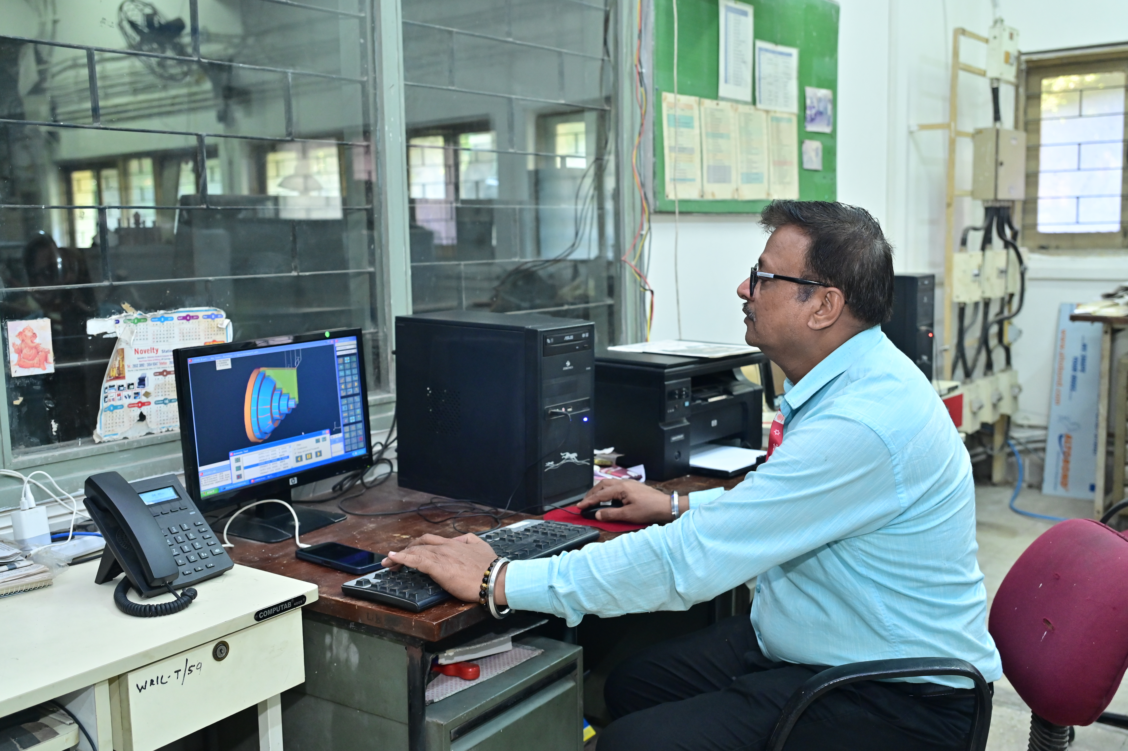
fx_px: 1096
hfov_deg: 54.5
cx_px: 564
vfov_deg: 37.8
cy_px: 376
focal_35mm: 35
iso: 2500
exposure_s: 1/160
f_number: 4
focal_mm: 35
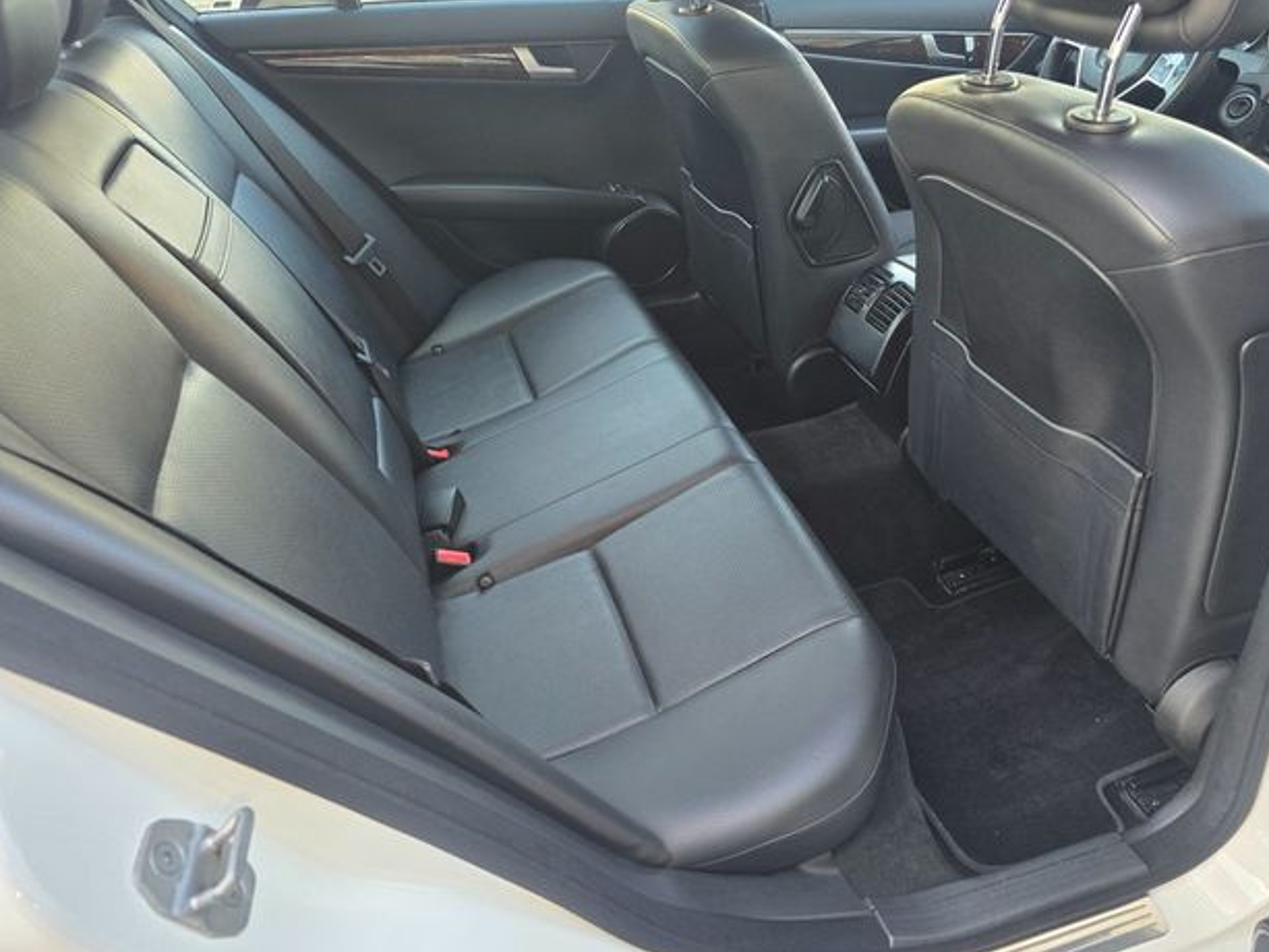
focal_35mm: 24
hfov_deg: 71.6
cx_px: 646
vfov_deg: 56.8
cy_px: 464
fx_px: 880
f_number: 1.7
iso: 250
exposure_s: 1/120
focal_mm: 6.3
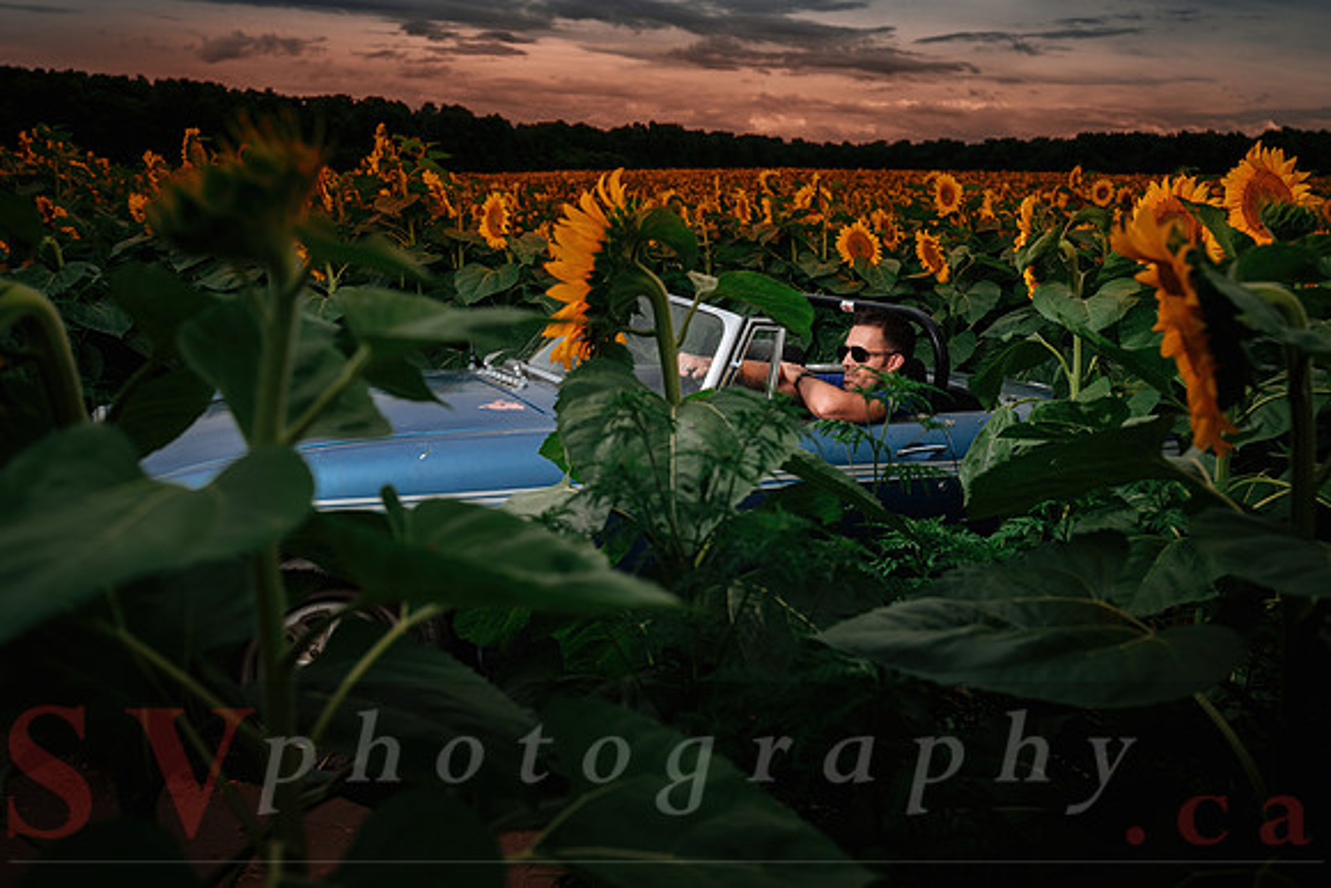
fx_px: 1171
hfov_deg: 59.2
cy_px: 444
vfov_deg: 41.5
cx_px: 666
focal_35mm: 32
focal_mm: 30.5
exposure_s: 1/200
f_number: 4
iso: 64
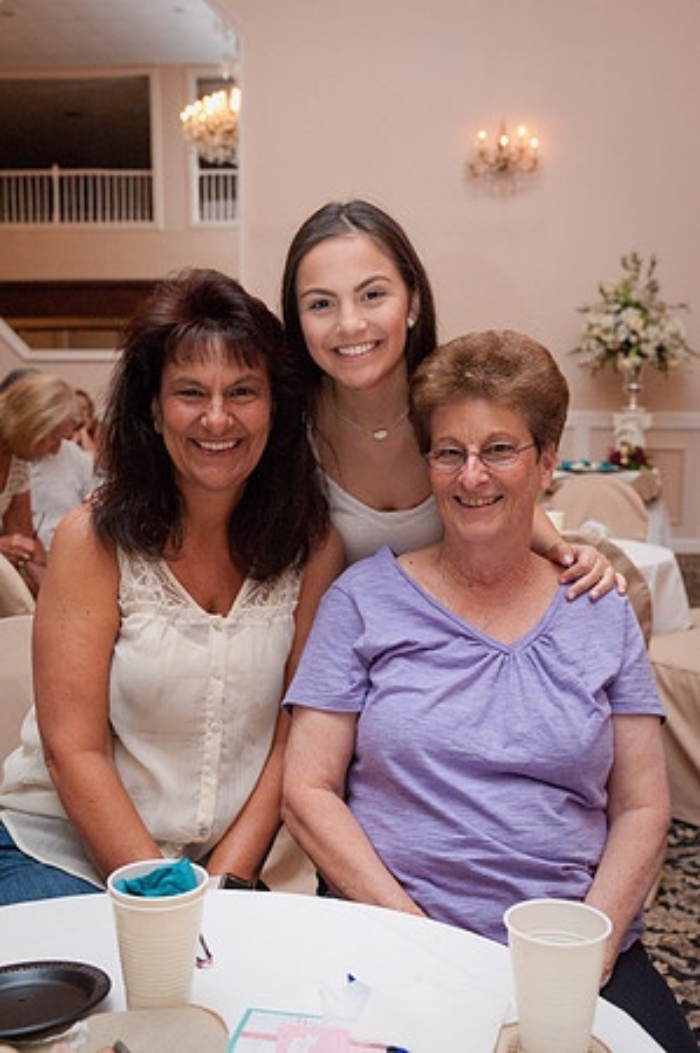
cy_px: 526
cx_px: 350
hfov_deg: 29.8
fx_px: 1315
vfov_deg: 43.6
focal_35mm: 45
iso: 3200
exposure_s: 1/125
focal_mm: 45
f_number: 5.6
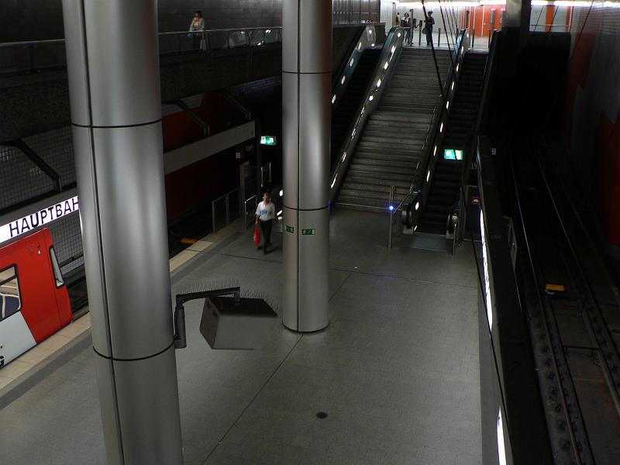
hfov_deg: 51.4
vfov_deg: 39.7
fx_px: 645
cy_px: 232
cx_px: 310
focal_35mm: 36
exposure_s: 1/10
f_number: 2.8
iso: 80
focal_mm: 6
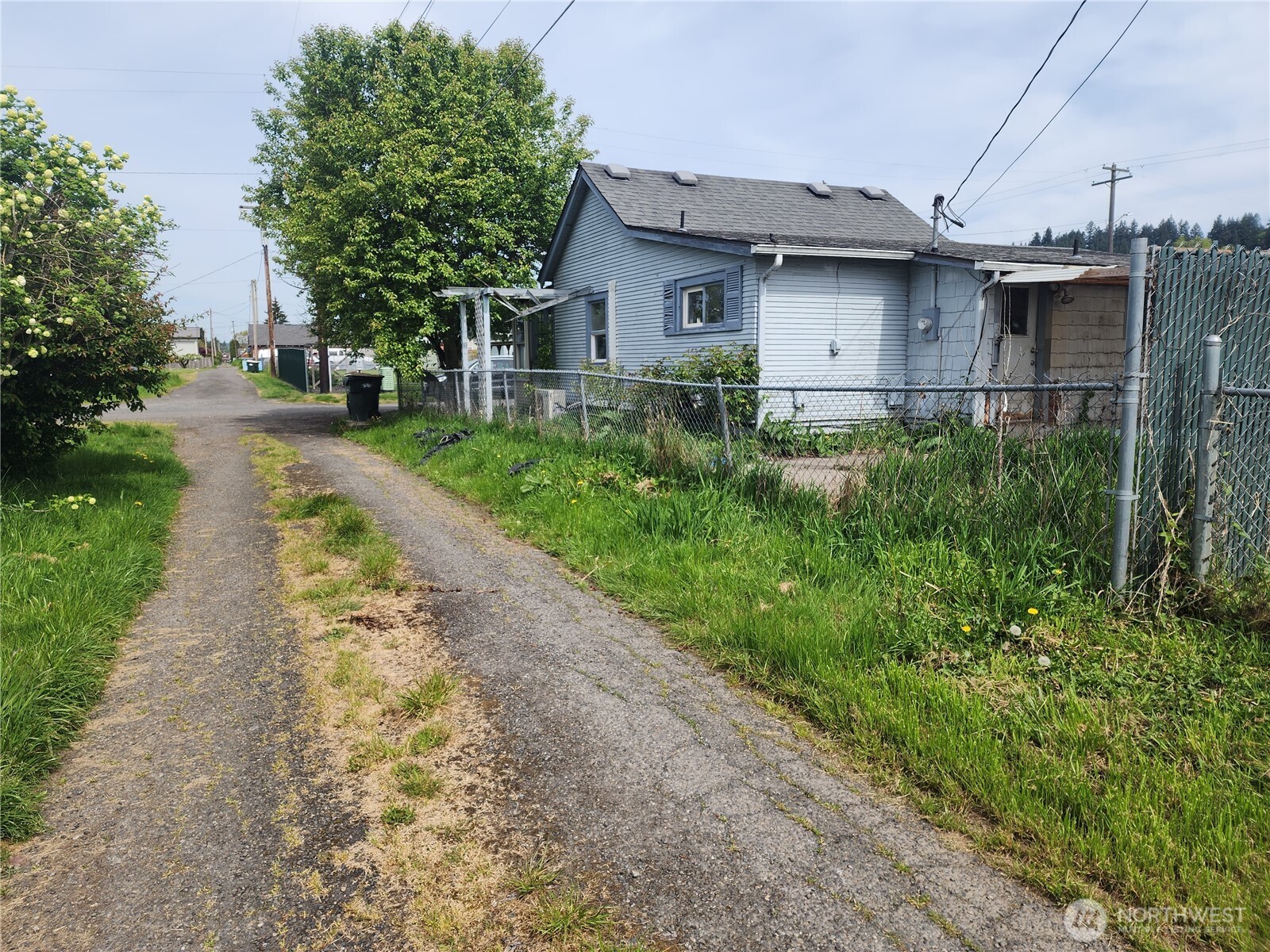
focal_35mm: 23
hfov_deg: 73.9
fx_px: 844
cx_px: 635
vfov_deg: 58.9
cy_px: 476
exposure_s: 1/929
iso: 12
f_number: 1.8
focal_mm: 6.4
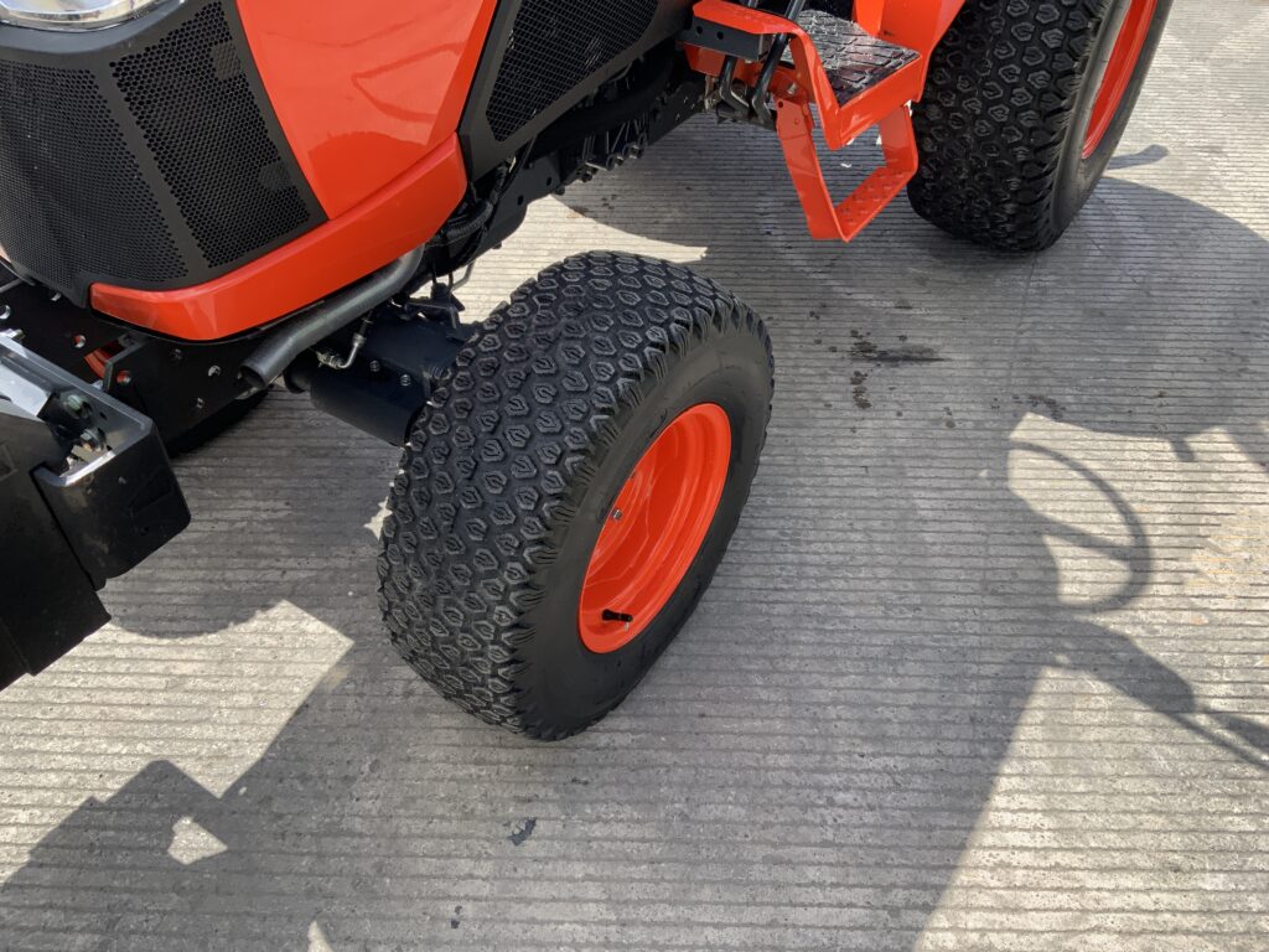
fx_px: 1063
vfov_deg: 48.2
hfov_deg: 61.7
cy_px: 476
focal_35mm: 29
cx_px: 634
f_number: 1.8
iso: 16
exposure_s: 1/759
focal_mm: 3
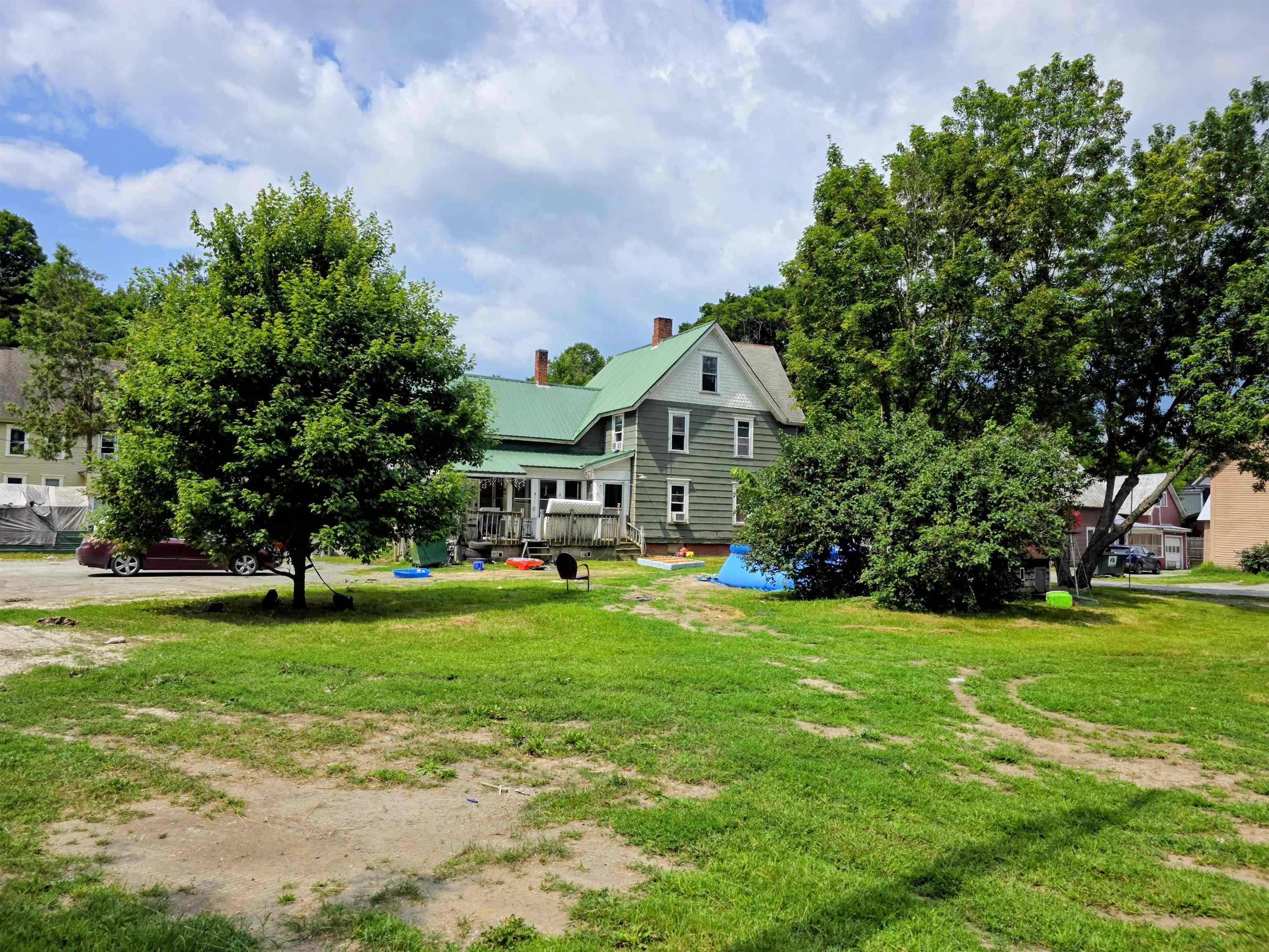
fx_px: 843
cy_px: 476
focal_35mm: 23
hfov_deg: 73.9
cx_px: 634
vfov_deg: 58.9
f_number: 1.7
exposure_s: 1/6809
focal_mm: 6.3
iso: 80
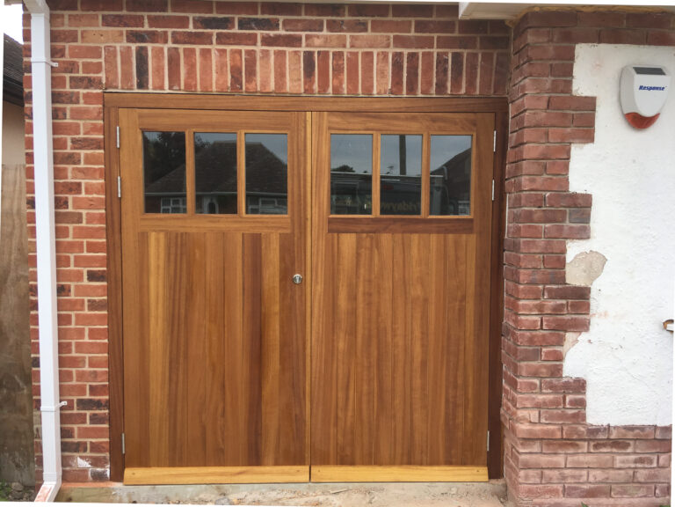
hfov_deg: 61.7
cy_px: 254
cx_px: 338
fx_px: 565
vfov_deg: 48.2
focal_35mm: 29
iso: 25
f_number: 2.2
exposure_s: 1/549
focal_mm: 4.2
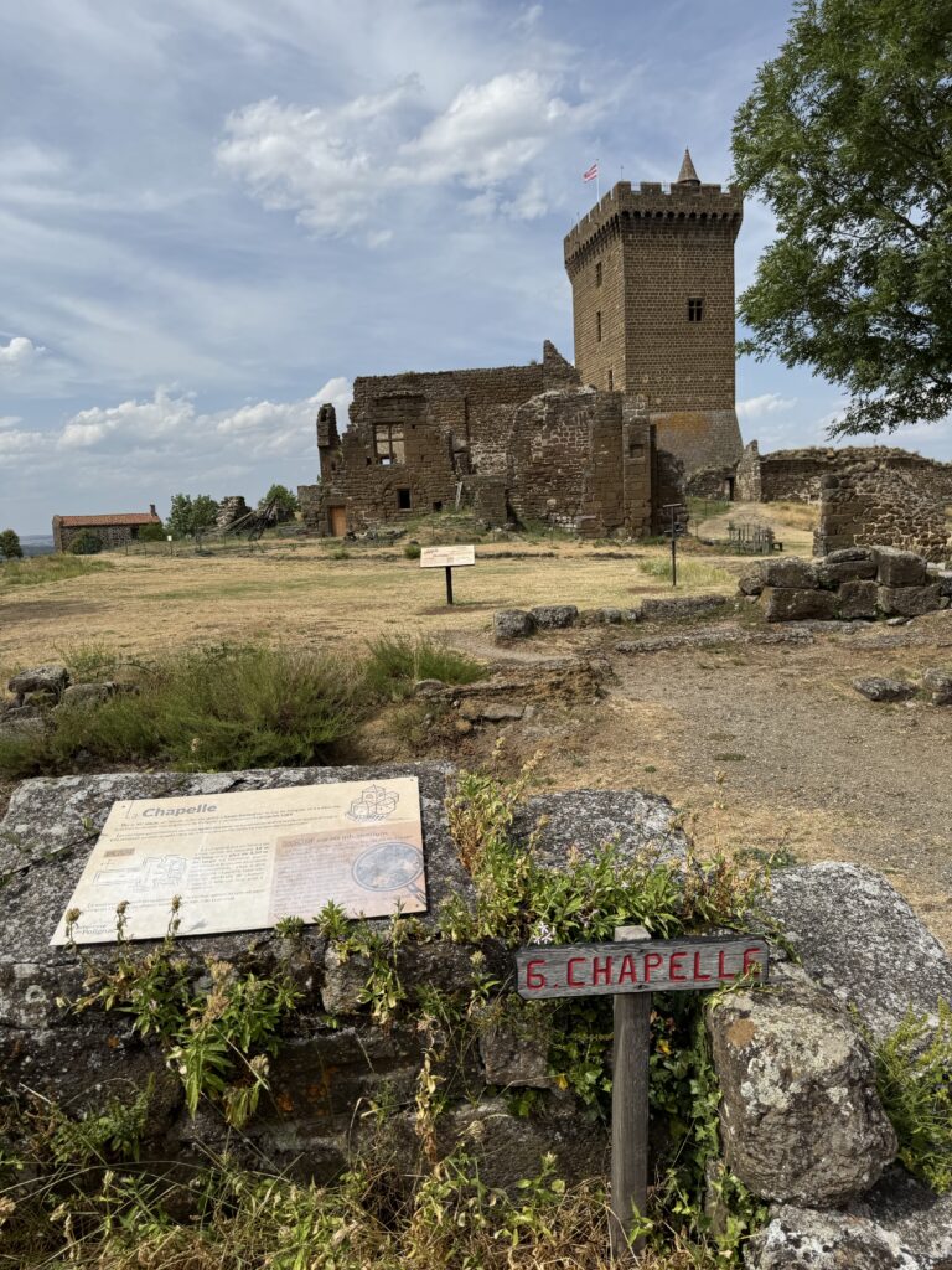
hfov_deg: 56.8
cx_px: 476
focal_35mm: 24
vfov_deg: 71.6
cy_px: 635
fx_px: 880
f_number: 1.78
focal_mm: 6.76
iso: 80
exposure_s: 1/6410
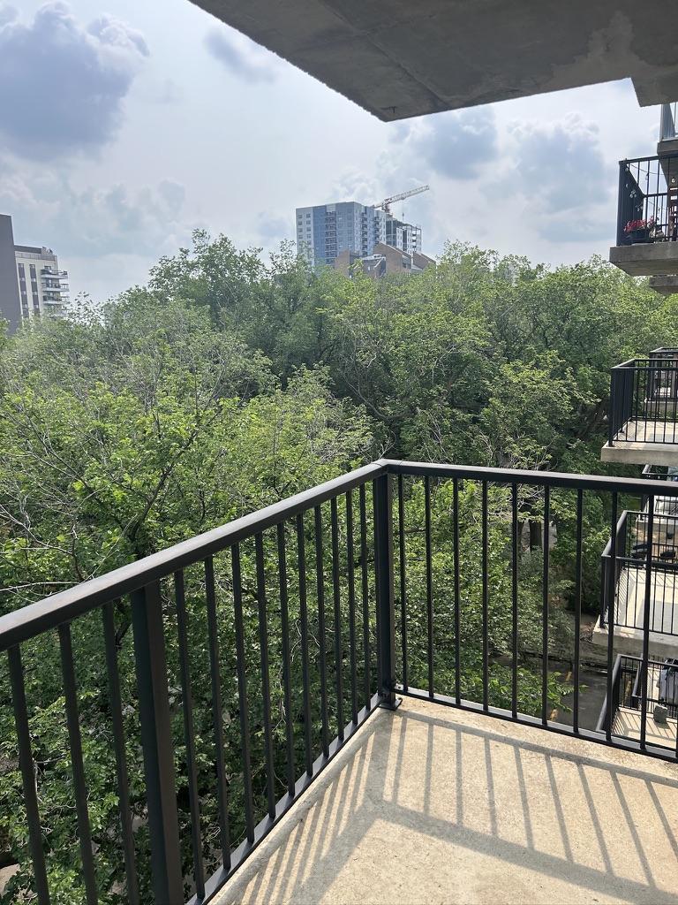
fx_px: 679
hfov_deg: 53.1
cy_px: 452
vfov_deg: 67.3
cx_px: 339
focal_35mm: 26
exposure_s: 1/3356
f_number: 1.5
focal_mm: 5.7
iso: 50
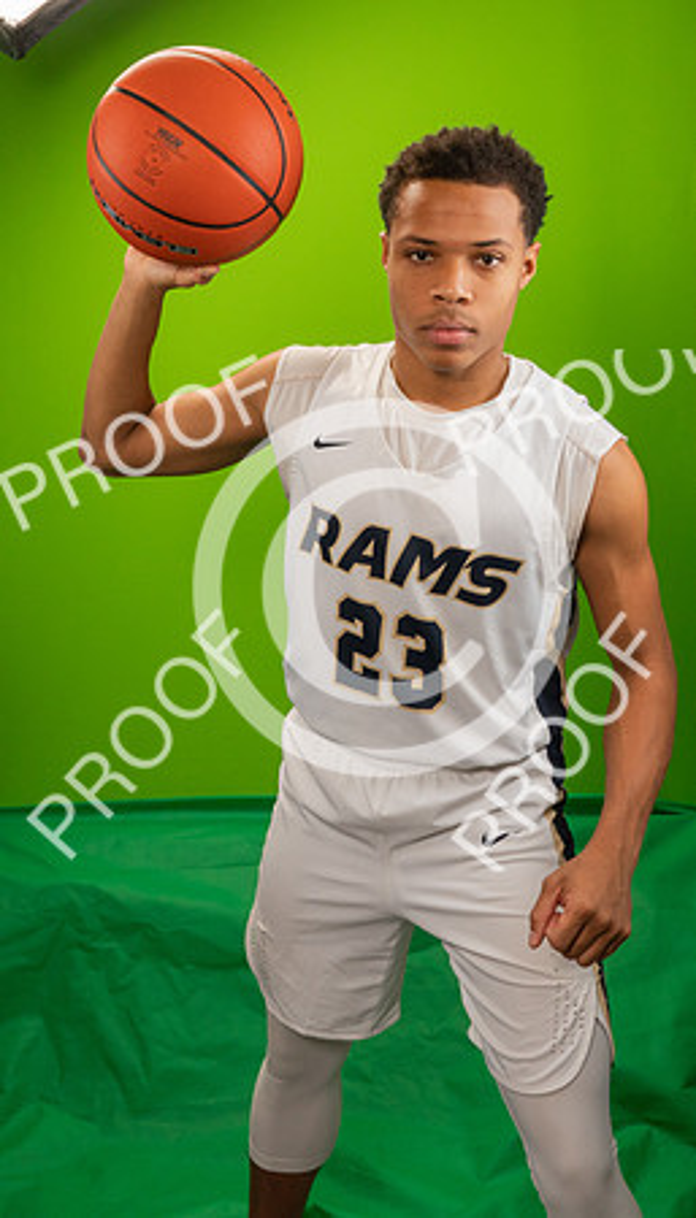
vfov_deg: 43.5
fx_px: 1516
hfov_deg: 25.8
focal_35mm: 47
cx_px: 286
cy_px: 482
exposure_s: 1/60
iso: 800
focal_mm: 24
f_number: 20
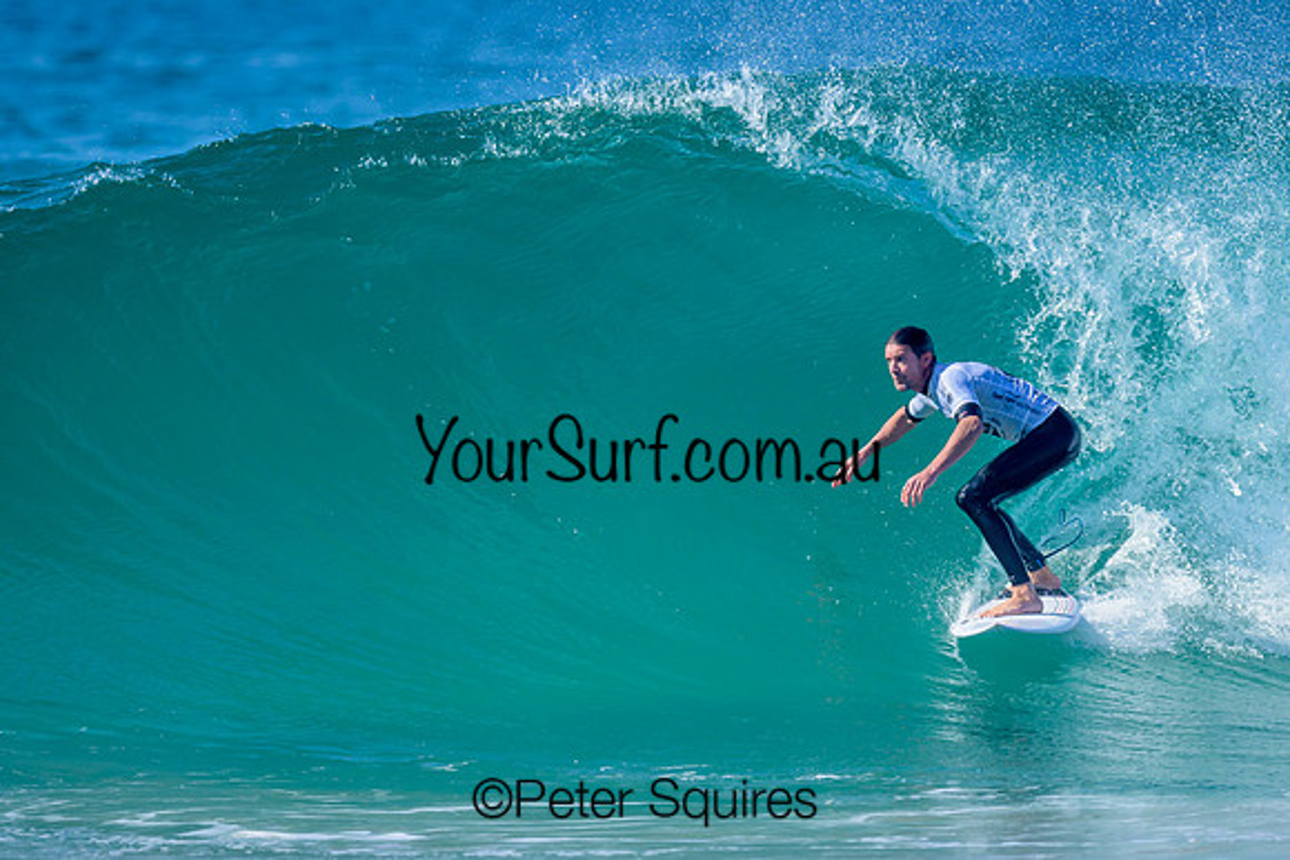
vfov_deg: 1.3
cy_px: 495
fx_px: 39358
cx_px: 732
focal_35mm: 1098
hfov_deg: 1.9
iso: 400
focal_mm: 800
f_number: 6.3
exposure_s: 1/2000
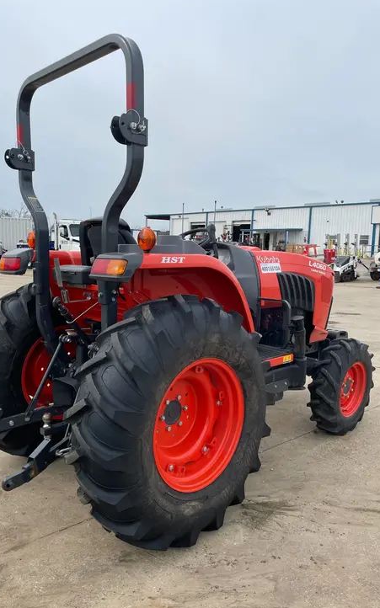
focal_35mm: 28
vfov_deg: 66.5
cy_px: 302
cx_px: 158
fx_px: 464
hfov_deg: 44.4
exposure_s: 1/2132
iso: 32
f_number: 1.6
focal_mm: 4.2
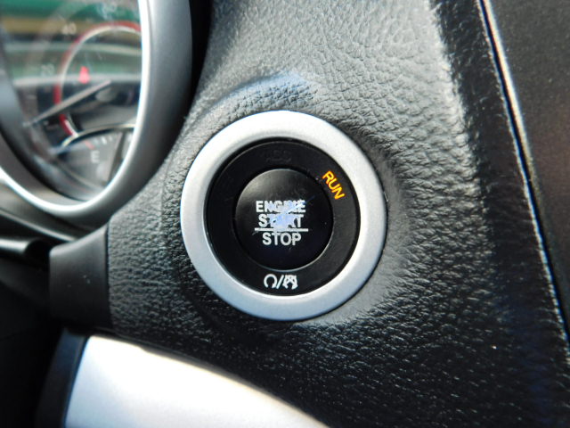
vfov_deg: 58.9
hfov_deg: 73.9
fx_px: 379
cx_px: 285
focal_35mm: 23
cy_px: 214
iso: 125
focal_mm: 4
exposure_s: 1/30
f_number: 3
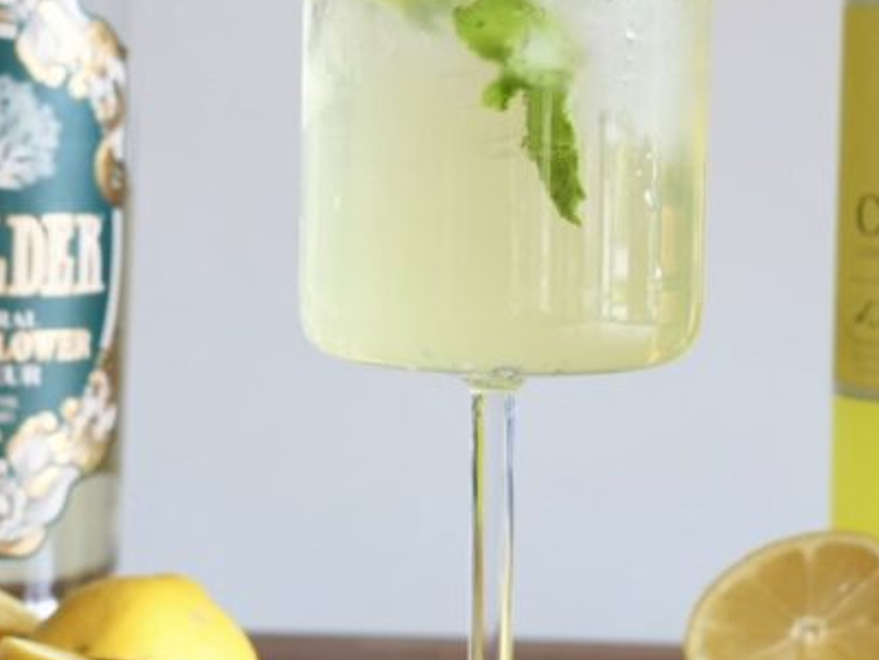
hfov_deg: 12.1
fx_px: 4134
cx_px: 469
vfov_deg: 9.1
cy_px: 246
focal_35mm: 163
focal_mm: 44.2
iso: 1000
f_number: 5.6
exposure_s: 1/60
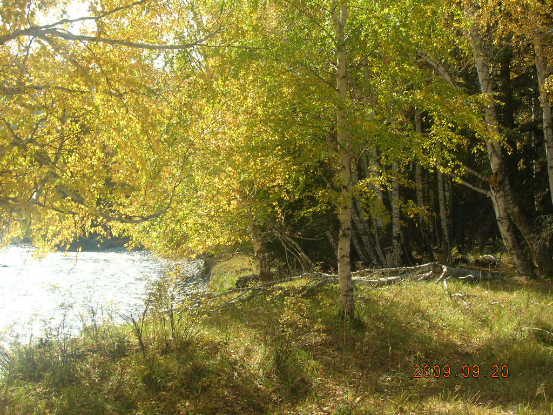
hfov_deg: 38.2
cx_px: 276
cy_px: 208
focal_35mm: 50
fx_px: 799
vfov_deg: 29.1
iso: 50
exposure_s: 1/99.1
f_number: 5.6
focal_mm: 8.4
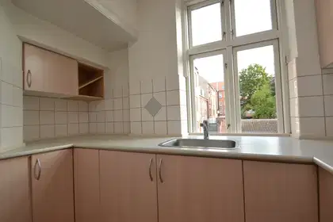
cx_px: 166
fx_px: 153
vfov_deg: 72.1
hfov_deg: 95.0
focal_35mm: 16
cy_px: 111
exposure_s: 1/125
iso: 400
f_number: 5.6
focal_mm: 11
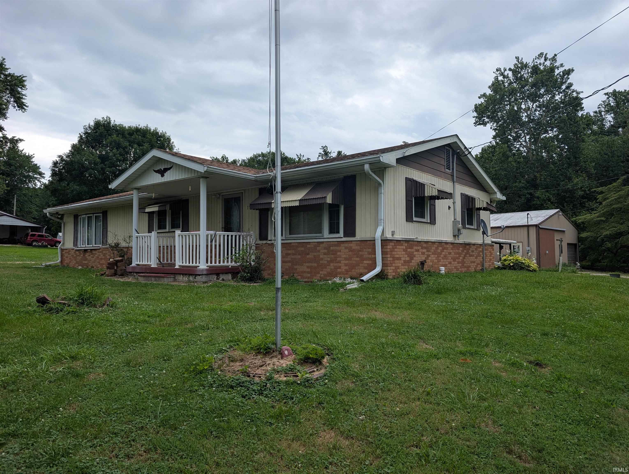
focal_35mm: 24
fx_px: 437
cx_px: 314
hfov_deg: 71.5
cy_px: 237
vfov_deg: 56.9
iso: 21
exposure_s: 1/651
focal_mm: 6.9
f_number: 1.68
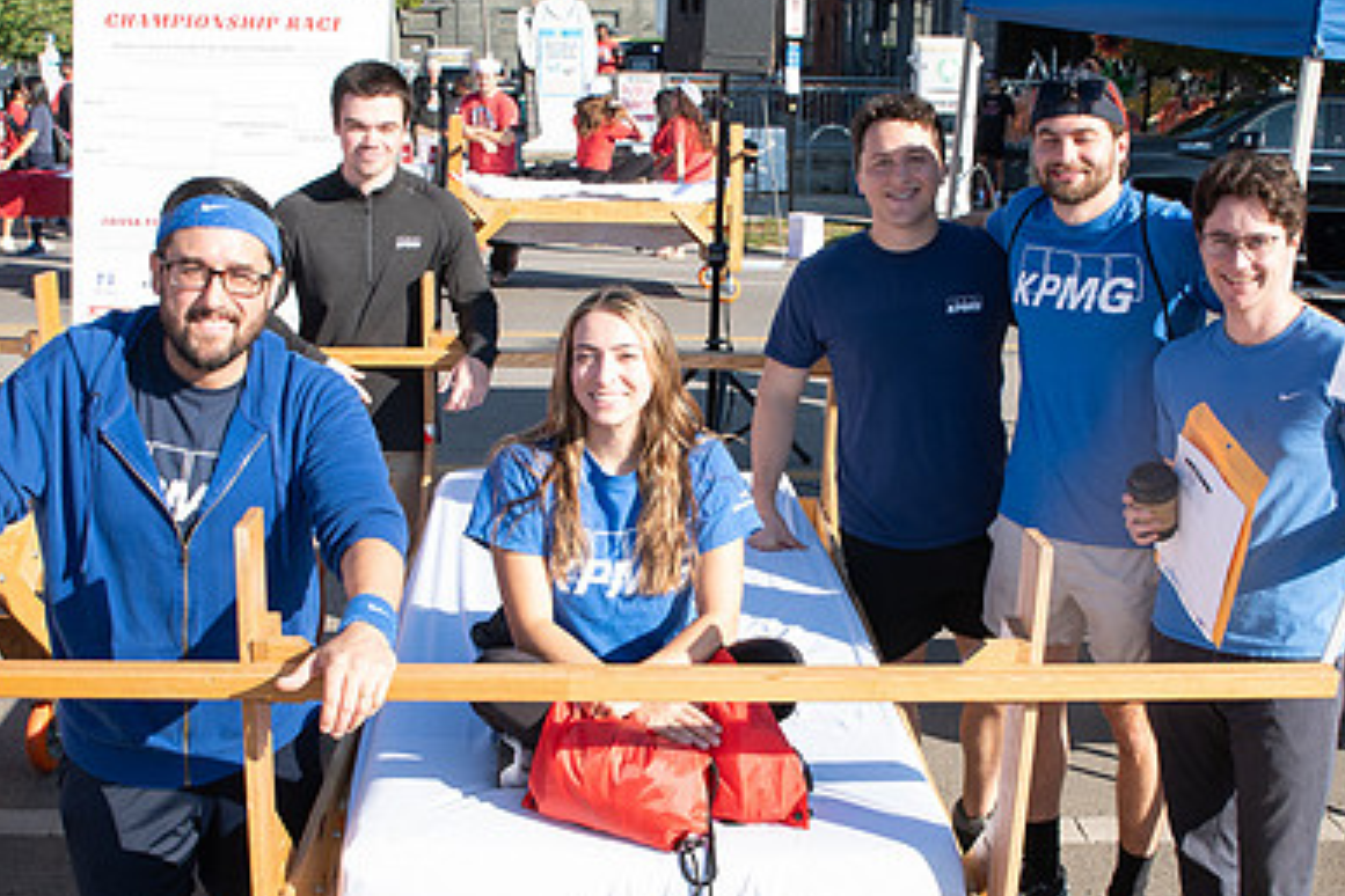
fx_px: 1569
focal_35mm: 42
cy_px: 532
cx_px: 736
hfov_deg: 46.3
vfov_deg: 31.8
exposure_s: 1/200
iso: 250
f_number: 9
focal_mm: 24
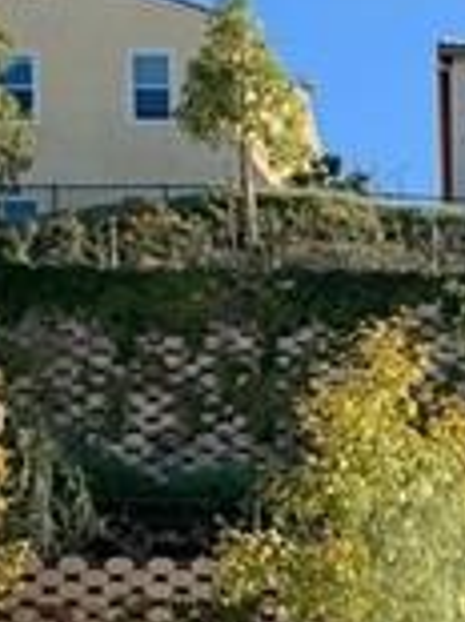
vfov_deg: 13.4
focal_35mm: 129
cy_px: 1204
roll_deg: +1.3
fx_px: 2314
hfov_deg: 10.7
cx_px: 842
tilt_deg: -1.2
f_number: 1.8
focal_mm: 4.25
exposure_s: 1/526
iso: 25
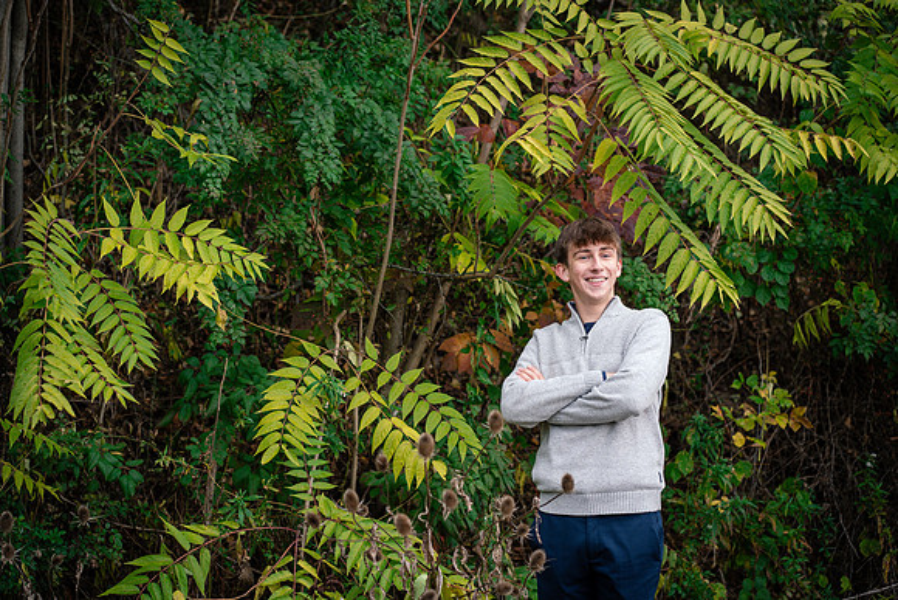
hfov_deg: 23.9
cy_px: 300
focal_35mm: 85
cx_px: 449
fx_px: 2121
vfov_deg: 16.1
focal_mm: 85
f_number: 3.5
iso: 640
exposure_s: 1/60
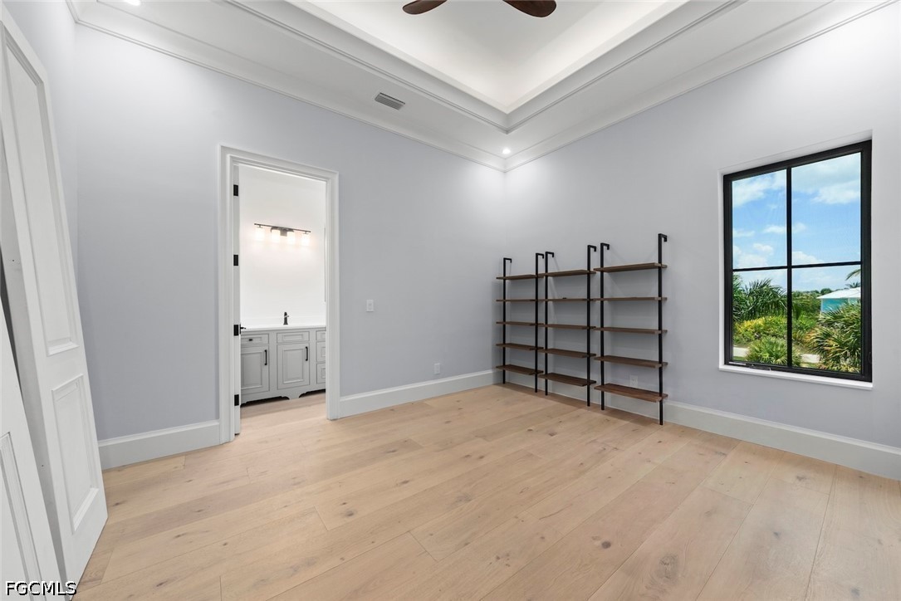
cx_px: 450
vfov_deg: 85.5
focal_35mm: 13
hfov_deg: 108.3
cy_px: 300
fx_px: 325
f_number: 11
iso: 400
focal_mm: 13
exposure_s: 1/3
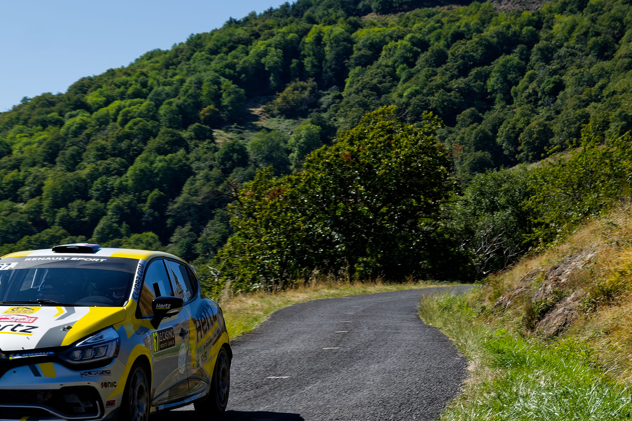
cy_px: 327
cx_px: 66
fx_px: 2159
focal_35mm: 123
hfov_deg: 16.4
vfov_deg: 11.1
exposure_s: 1/400
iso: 100
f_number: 9
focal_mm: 30
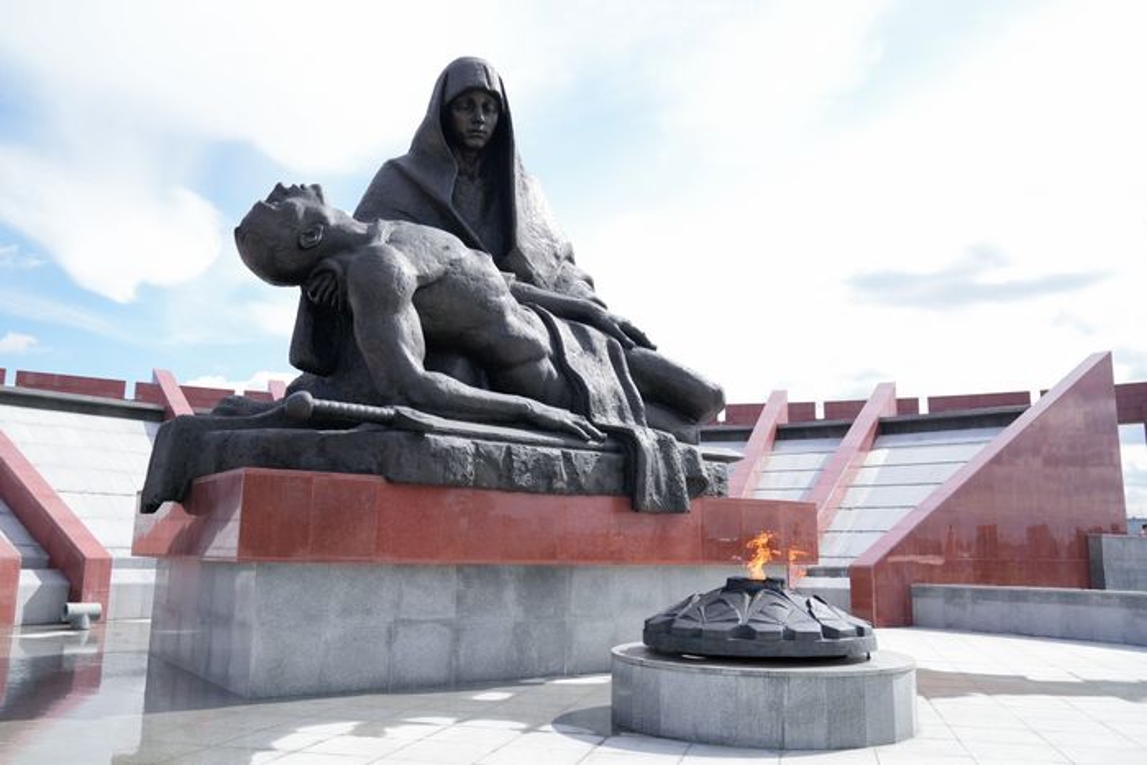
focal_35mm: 29
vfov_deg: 45.0
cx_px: 574
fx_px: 924
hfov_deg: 63.7
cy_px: 382
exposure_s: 1/1600
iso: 320
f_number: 4
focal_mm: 29
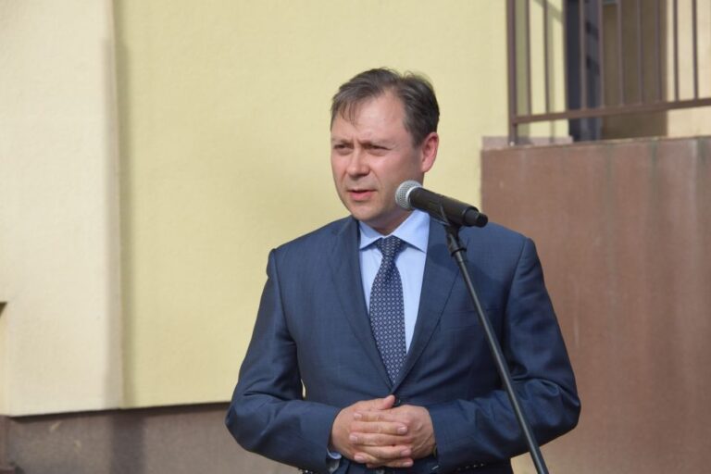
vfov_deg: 9.9
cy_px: 237
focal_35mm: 138
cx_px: 356
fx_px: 2725
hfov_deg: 14.9
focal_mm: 92
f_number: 9
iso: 200
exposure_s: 1/320
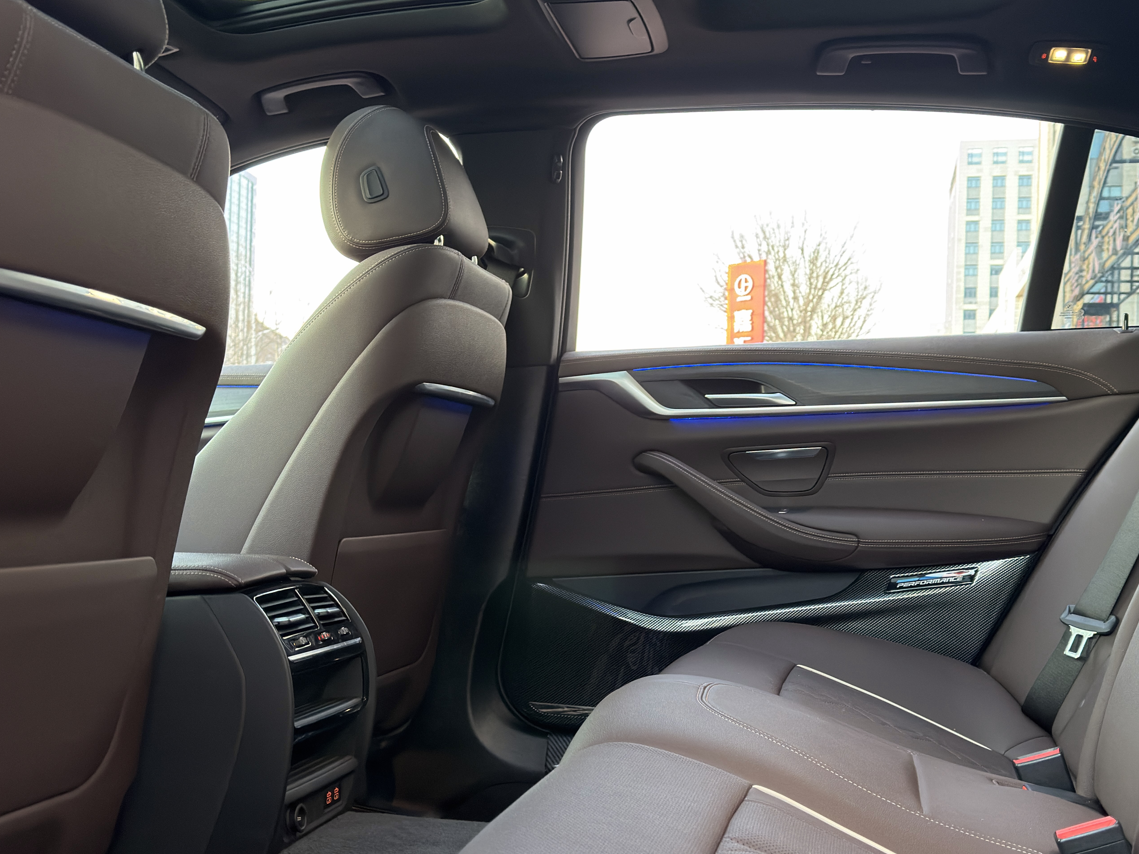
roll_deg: -2.0
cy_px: 454
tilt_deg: +2.3
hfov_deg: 49.0
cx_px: 598
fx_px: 1250
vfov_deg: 37.7
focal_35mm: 38
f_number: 1.78
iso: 320
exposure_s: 1/40
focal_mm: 6.76
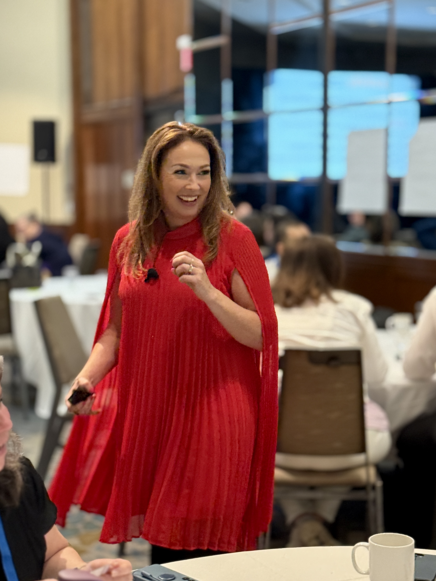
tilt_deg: -7.7
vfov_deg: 39.7
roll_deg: +1.4
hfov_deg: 30.3
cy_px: 290
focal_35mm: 48
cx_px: 218
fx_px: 806
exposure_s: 1/40
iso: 400
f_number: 1.78
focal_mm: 6.76
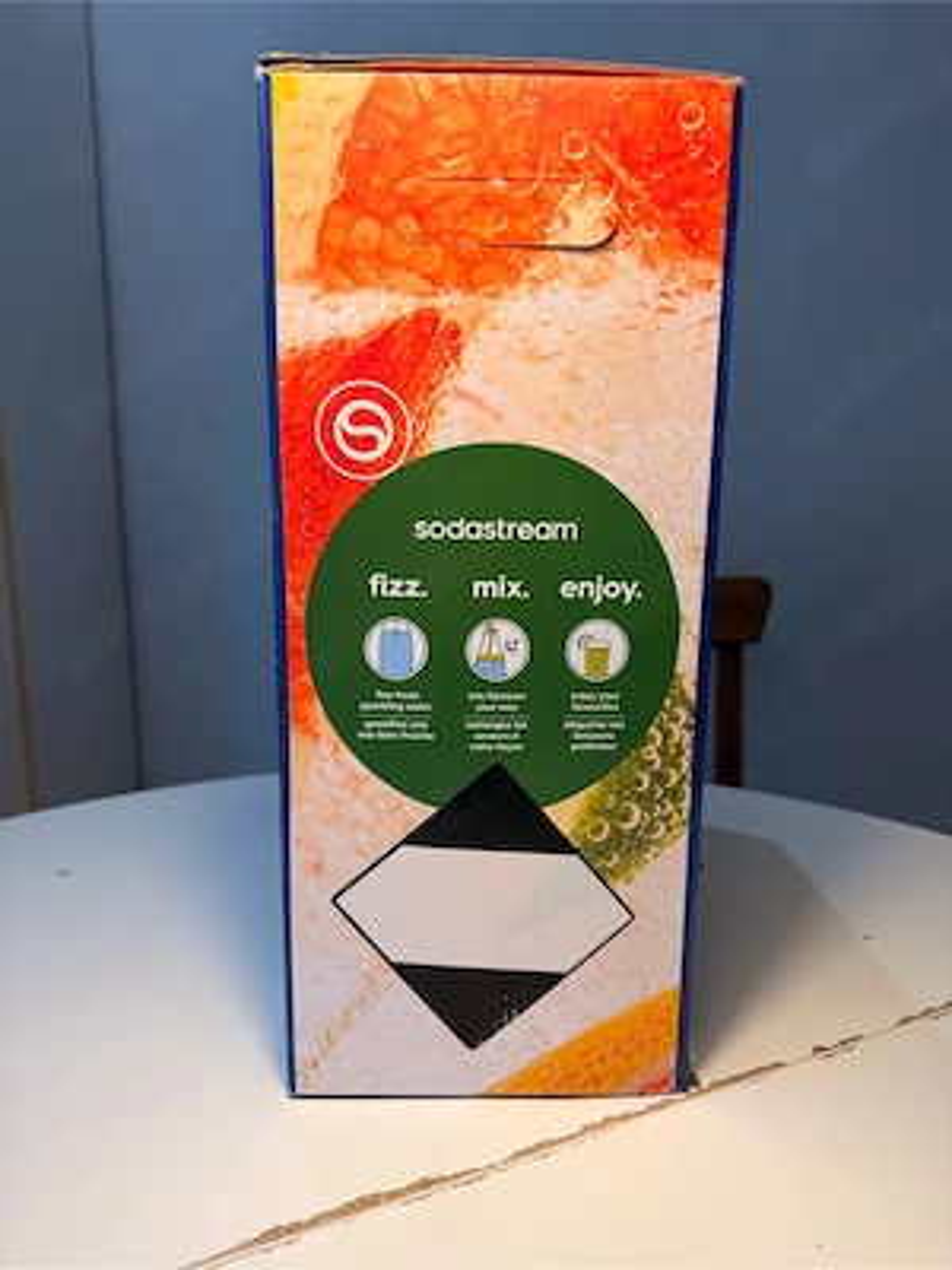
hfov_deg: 56.8
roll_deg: -0.6
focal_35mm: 24
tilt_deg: -10.4
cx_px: 476
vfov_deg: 71.6
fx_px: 880
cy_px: 635
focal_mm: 6.76
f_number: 1.78
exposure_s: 1/100
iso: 50
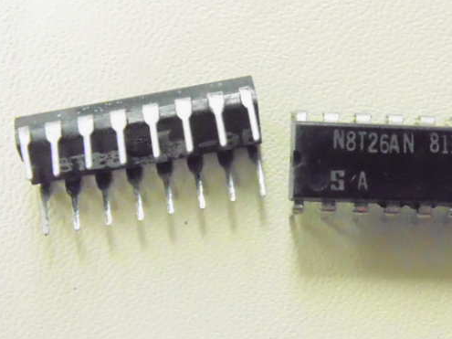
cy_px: 179
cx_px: 284
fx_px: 1097
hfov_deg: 23.2
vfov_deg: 17.6
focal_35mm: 84
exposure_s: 1/80
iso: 3200
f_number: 4.1
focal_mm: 11.7
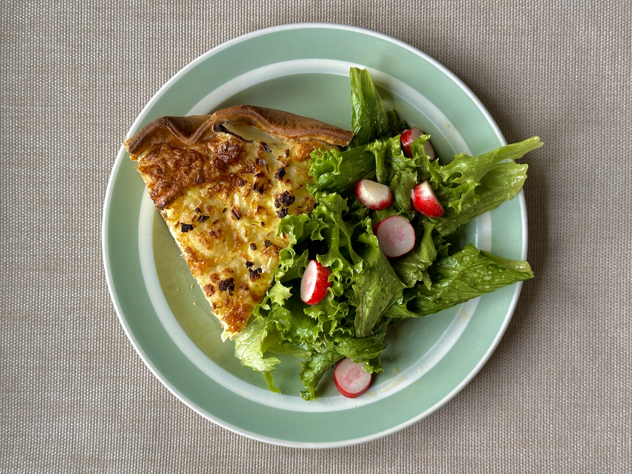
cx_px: 316
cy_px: 237
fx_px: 876
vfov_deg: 30.3
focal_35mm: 48
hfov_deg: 39.7
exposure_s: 1/66
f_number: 1.78
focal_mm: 6.86
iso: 80
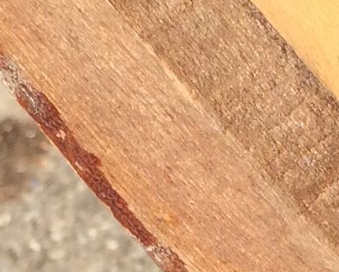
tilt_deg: -27.4
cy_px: 475
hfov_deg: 8.4
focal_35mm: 229
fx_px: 2299
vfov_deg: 6.6
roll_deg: +1.8
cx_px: 223
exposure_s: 1/1520
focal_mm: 4.15
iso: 32
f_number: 2.2
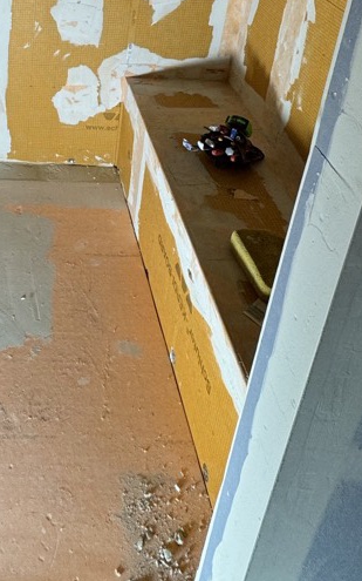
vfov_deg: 45.2
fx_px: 569
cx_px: -5
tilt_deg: -20.5
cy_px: -7
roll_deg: -1.9
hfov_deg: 32.3
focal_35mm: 36
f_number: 2.2
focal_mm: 2.22
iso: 160
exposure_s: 1/60
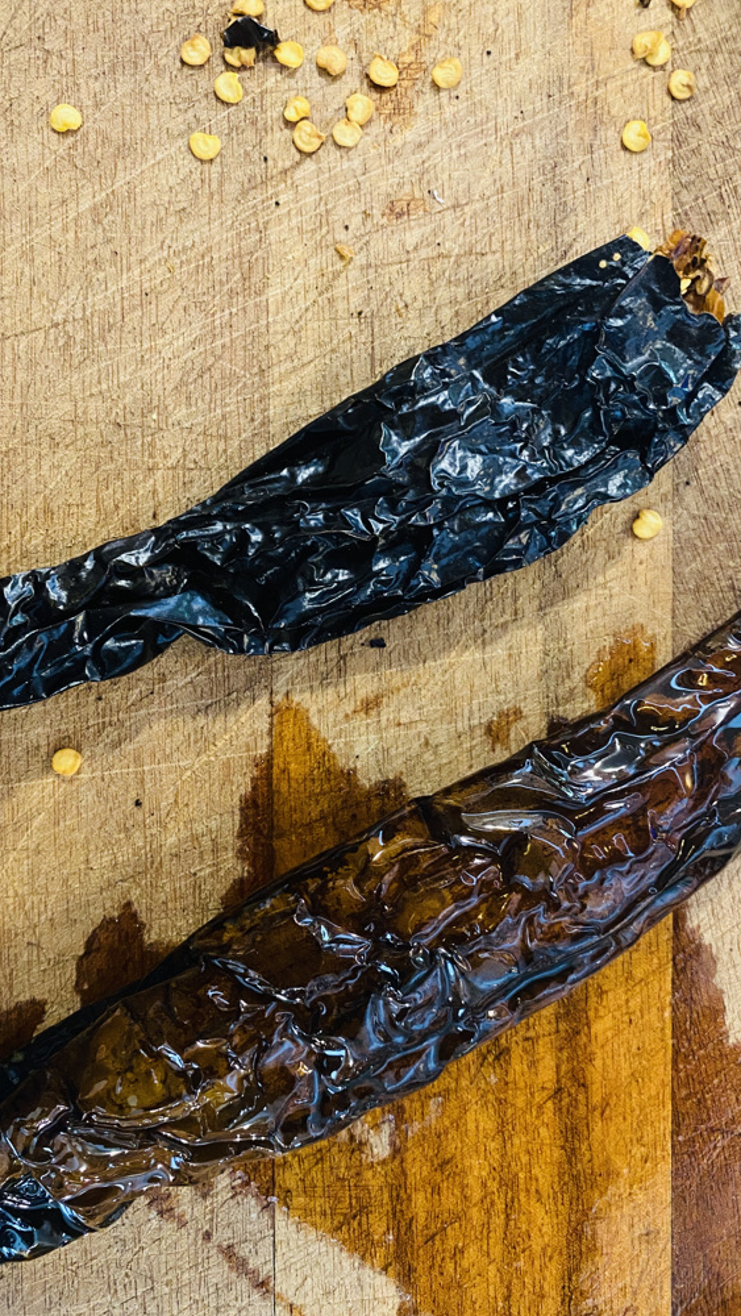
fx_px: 1012
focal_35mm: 29
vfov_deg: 66.1
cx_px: 344
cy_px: 647
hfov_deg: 40.2
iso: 1000
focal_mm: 4.25
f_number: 1.8
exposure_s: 1/30
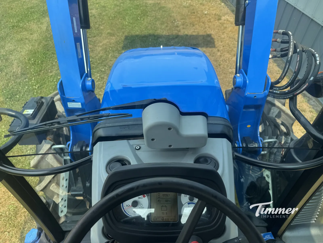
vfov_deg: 56.8
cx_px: 162
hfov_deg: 71.6
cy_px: 122
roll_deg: -2.6
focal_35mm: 24
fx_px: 224
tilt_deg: -44.3
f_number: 1.78
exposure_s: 1/1151
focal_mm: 6.76
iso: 80
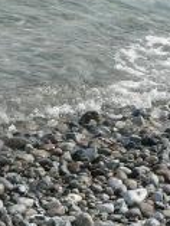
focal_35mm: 147
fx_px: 961
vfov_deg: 12.9
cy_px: 301
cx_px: -121
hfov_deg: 9.7
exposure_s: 1/500
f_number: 4.6
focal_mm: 6
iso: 80
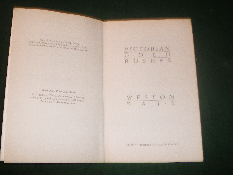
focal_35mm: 44
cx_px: 100
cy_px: 74
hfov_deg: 42.8
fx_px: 296
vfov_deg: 32.8
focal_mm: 6.3
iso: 200
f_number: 3.1
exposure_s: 1/50
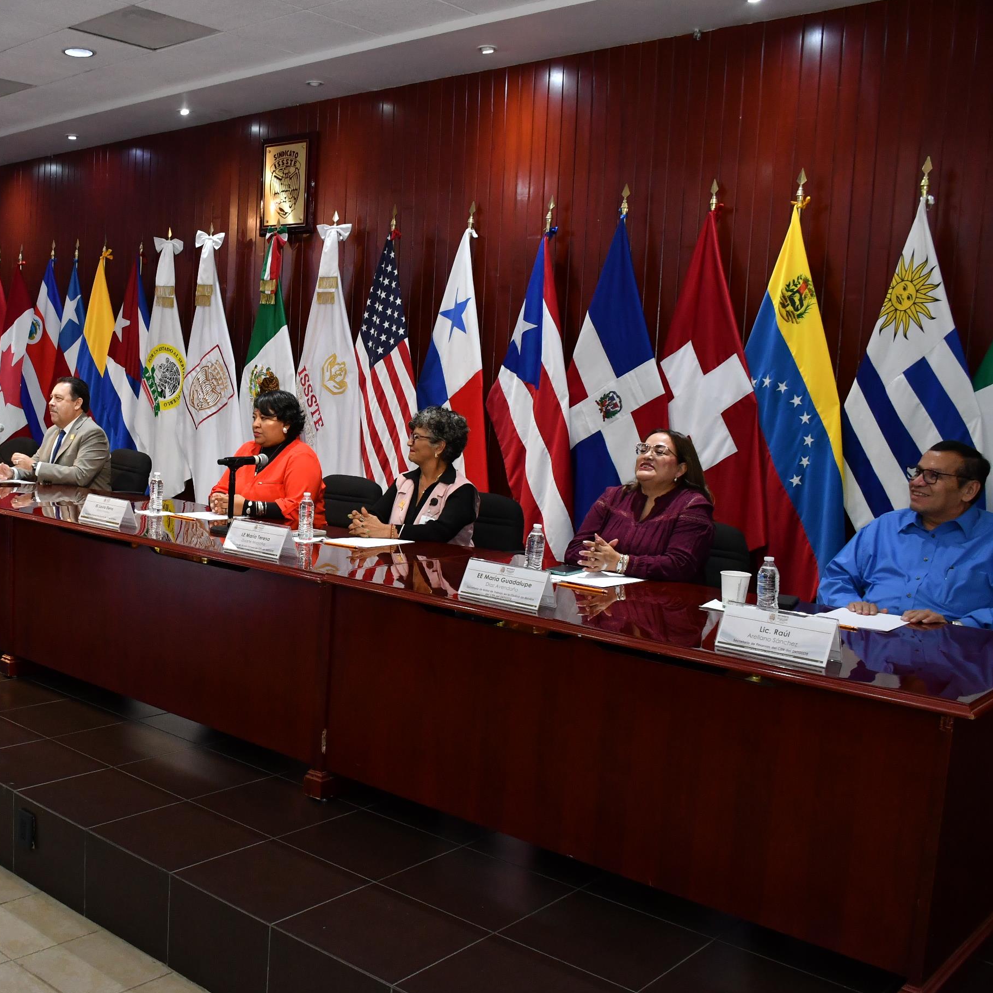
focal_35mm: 35
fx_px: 1136
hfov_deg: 45.8
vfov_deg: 47.2
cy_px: 502
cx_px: 262
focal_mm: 18
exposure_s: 1/100
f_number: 5.6
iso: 1250
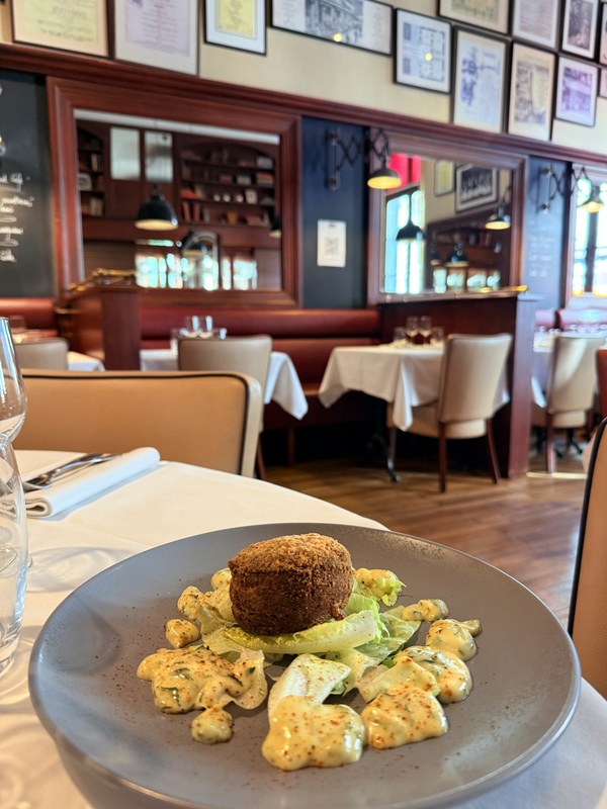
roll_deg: -0.6
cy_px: 404
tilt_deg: -7.9
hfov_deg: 56.8
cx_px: 304
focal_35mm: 24
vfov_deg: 71.6
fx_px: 561
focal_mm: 6.76
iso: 250
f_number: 1.78
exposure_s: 1/50
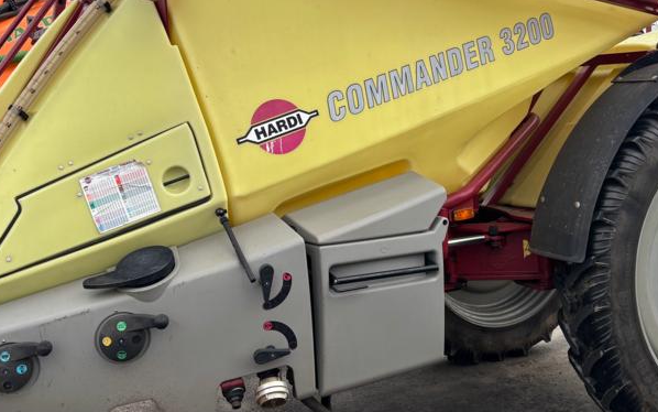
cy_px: 102
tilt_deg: -0.6
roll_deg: +0.6
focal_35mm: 51
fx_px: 915
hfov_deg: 39.5
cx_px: 366
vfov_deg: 25.1
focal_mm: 5.96
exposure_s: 1/747
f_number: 1.6
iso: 50
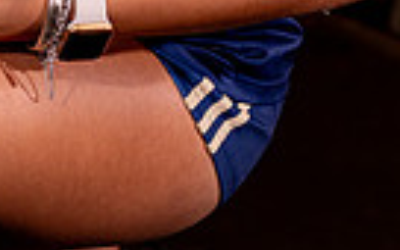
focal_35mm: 192
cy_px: -376
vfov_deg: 6.5
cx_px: 115
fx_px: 2093
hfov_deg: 10.9
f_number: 4
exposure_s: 1/250
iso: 500
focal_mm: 57
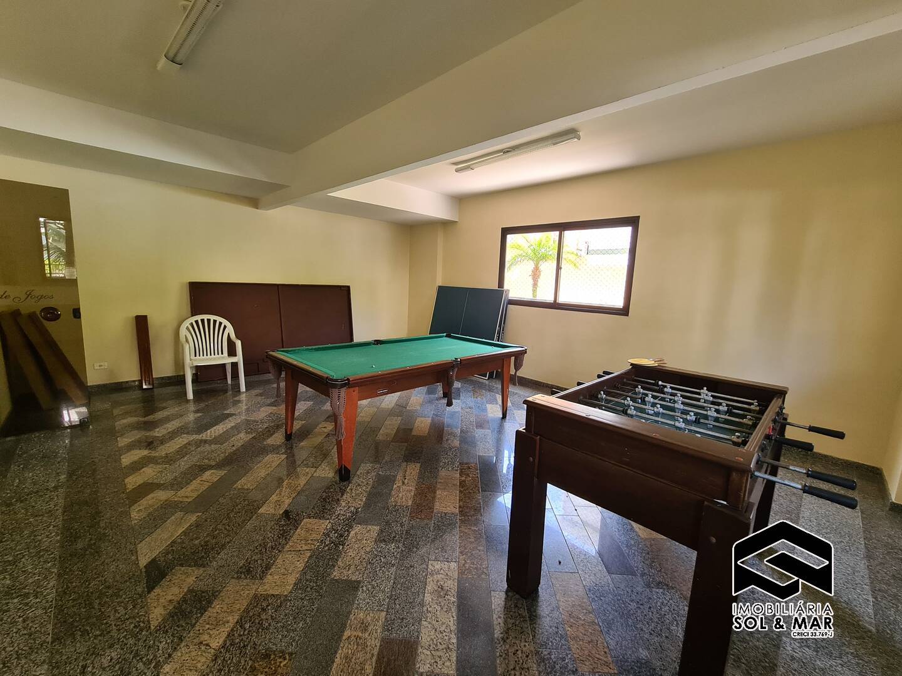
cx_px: 451
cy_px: 338
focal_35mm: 13
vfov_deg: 89.9
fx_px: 339
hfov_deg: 106.2
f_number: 2.2
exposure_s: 1/60
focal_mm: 2.2
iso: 200
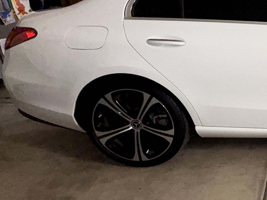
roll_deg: -0.8
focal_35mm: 34
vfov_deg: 41.5
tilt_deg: -16.7
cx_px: 316
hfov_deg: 39.8
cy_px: 77
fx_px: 262
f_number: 2.2
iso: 100
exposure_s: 1/120
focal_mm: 2.22
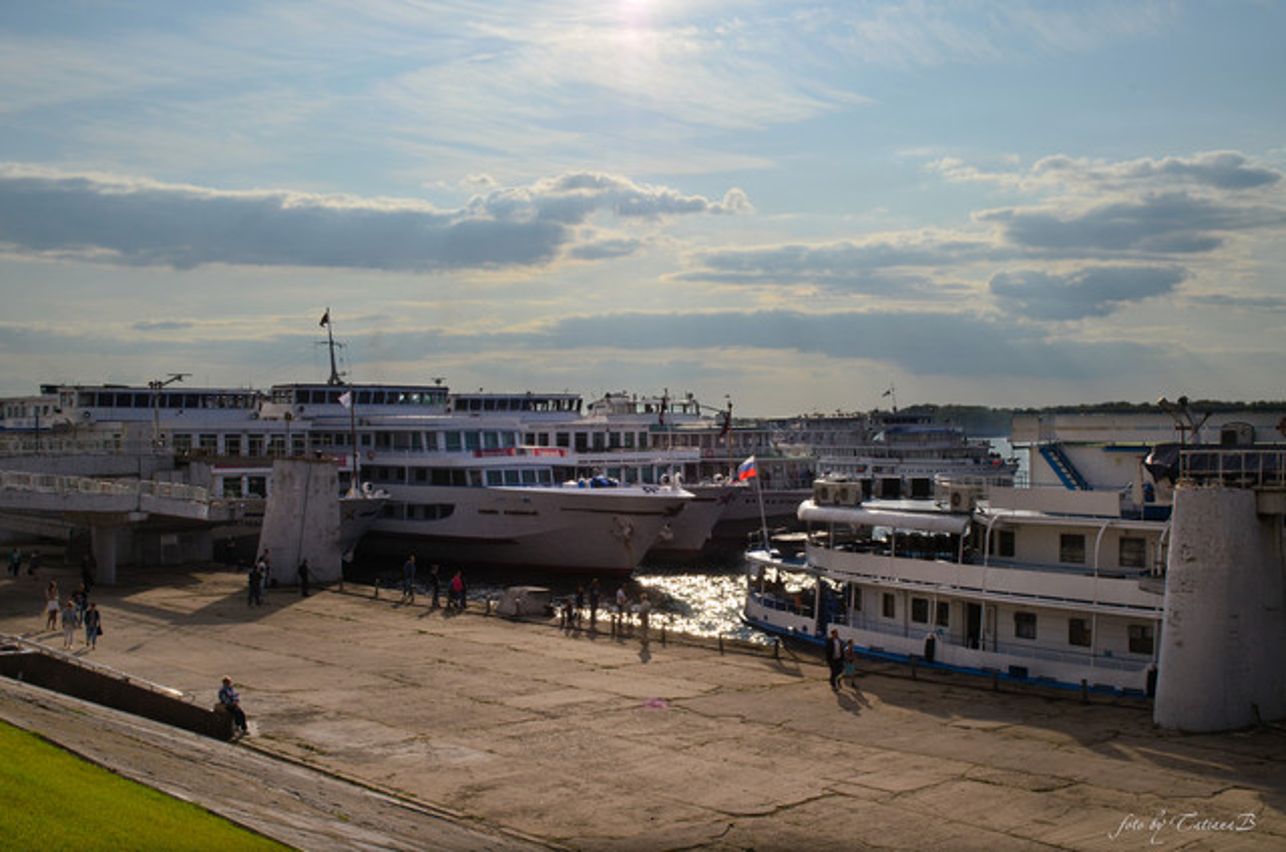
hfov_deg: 46.5
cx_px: 643
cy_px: 426
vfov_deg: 31.8
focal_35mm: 42
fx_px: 1497
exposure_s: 1/400
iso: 100
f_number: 14
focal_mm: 28
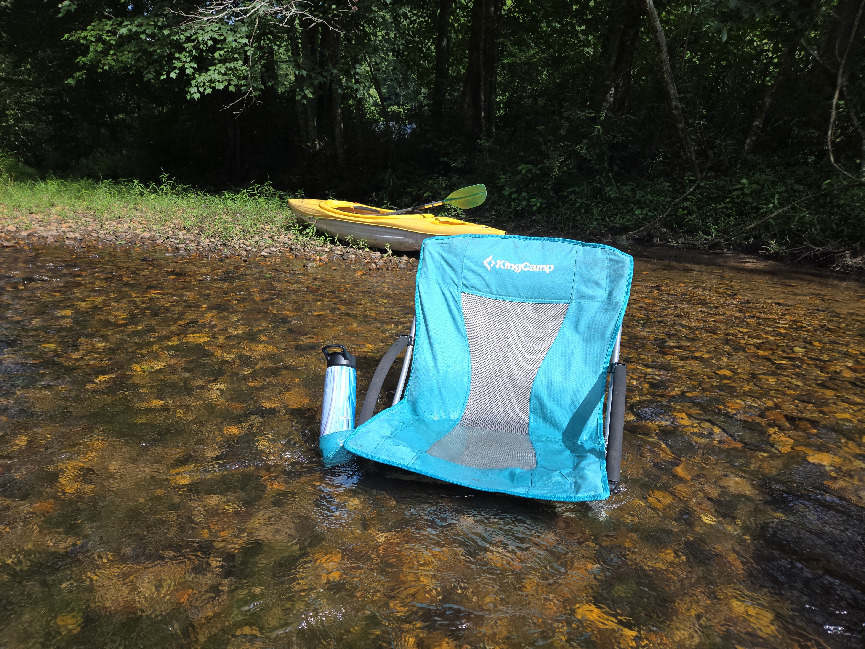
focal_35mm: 23
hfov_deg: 73.9
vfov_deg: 58.9
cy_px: 324
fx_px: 575
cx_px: 432
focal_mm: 5.4
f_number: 1.8
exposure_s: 1/843
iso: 25
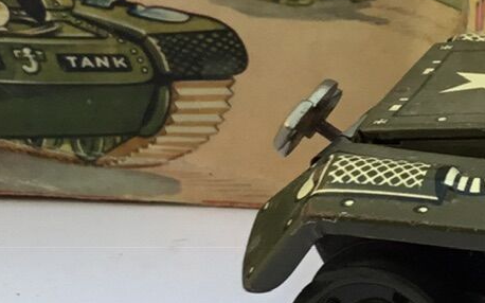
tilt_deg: -23.1
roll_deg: -1.9
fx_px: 1943
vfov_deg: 8.9
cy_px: 85
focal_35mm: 147
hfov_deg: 14.2
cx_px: 385
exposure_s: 1/50
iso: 25
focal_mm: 3.3
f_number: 2.4
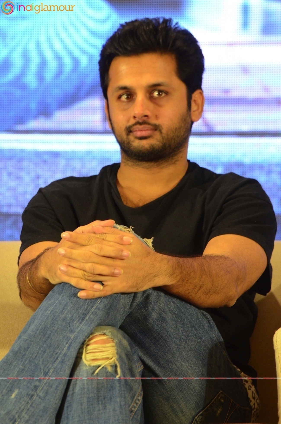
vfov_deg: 7.1
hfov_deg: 4.7
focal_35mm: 292
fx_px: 3440
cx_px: 140
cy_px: 212
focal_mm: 195
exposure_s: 1/80
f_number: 6.3
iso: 2000
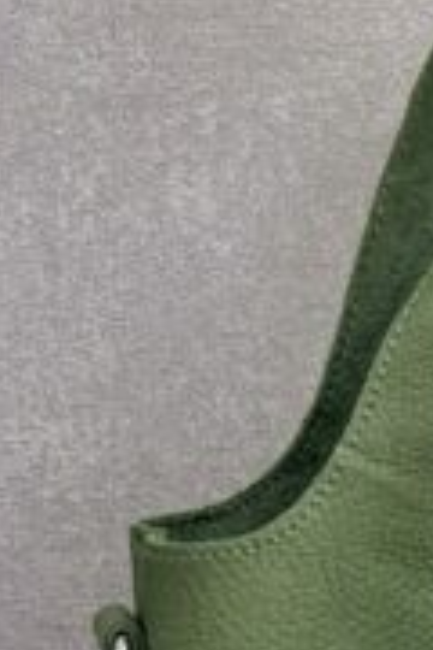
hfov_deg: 10.6
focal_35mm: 120
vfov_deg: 16.9
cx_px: 808
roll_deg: +1.3
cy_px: 506
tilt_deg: -5.1
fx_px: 2165
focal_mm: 5.96
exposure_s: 1/50
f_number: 1.6
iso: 125
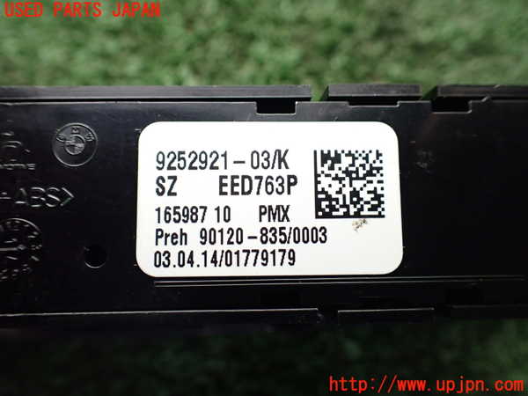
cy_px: 198
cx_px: 264
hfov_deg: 60.0
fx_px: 458
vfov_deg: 46.8
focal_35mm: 30
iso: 800
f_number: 2.3
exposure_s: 1/125
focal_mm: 5.4
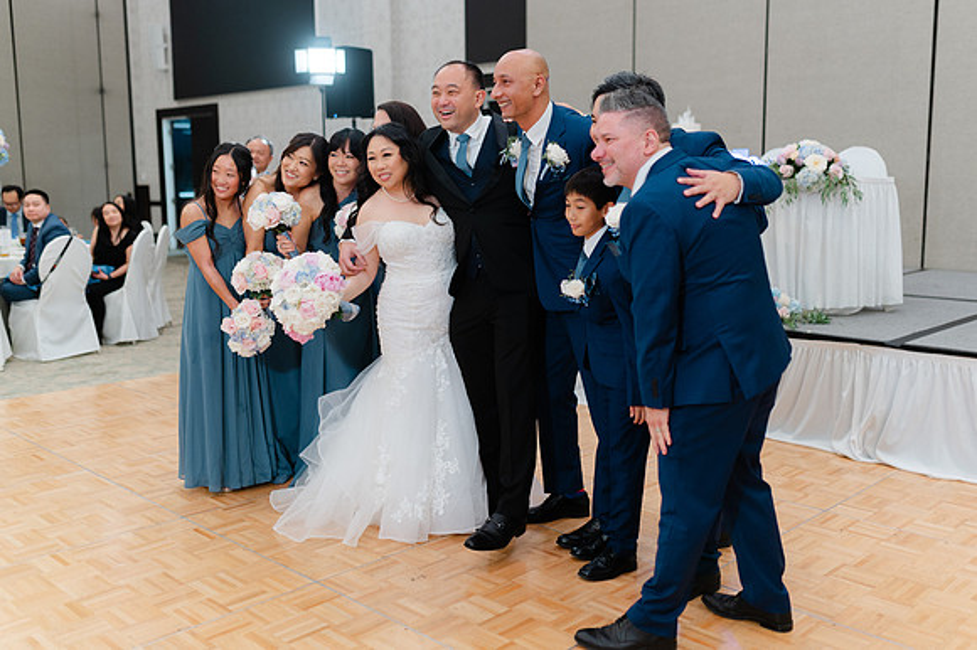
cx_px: 511
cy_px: 310
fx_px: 992
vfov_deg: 36.3
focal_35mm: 37
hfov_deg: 52.4
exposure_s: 1/160
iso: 400
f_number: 1.4
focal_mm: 35
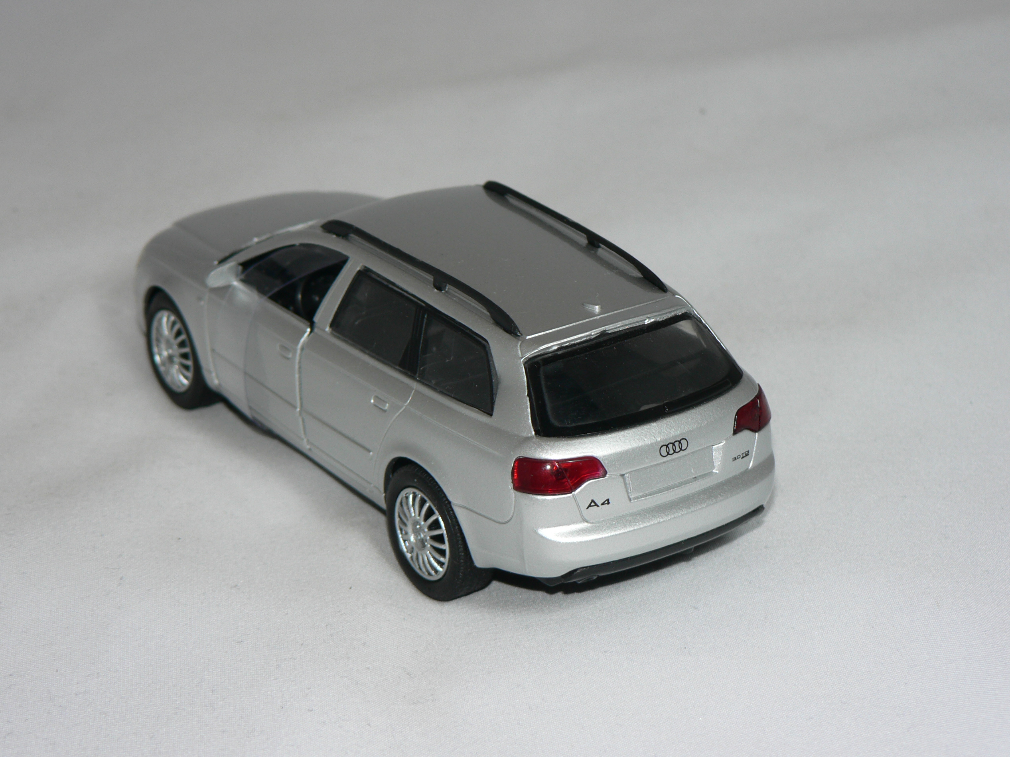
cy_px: 381
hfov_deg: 21.8
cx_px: 509
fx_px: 2626
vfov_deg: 16.4
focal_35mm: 90
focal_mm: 14.9
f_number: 3.2
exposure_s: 1/60
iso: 80
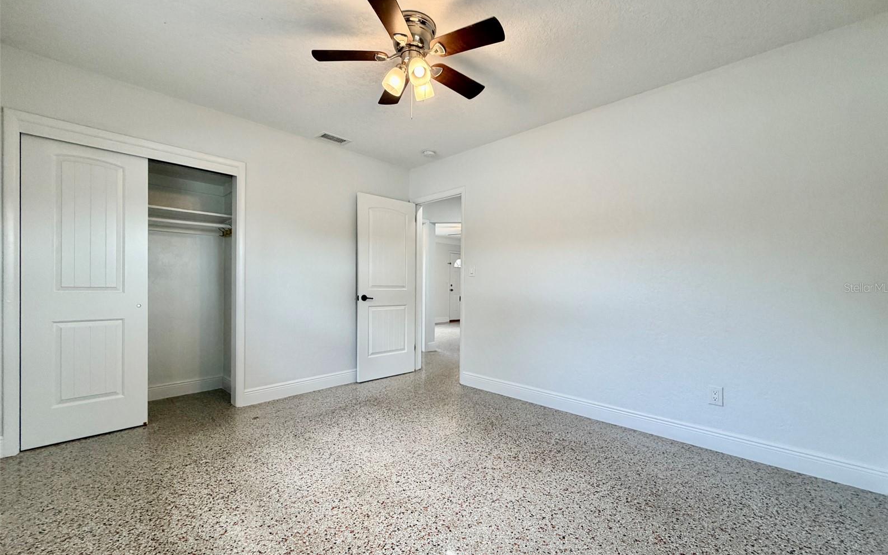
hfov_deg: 101.5
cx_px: 448
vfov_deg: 74.8
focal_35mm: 15
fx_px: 363
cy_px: 287
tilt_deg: -0.3
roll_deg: -0.7
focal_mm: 2.22
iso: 200
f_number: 2.2
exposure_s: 1/120
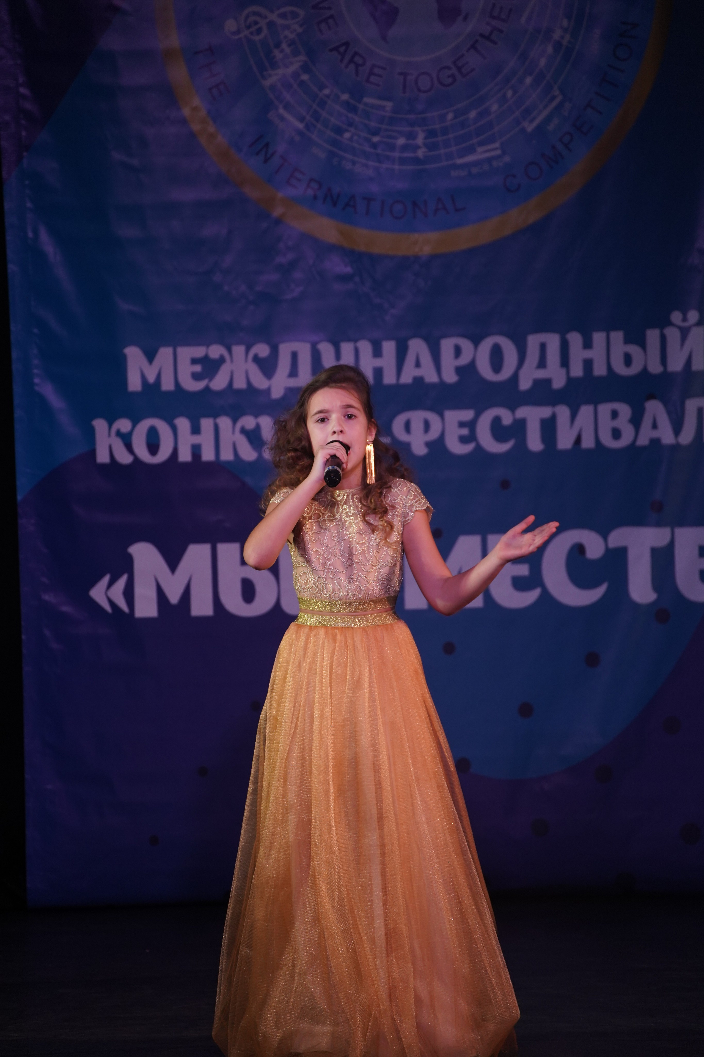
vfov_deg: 8.9
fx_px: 6775
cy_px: 528
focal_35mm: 231
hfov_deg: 5.9
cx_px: 352
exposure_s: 1/250
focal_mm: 231
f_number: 5.6
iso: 1600
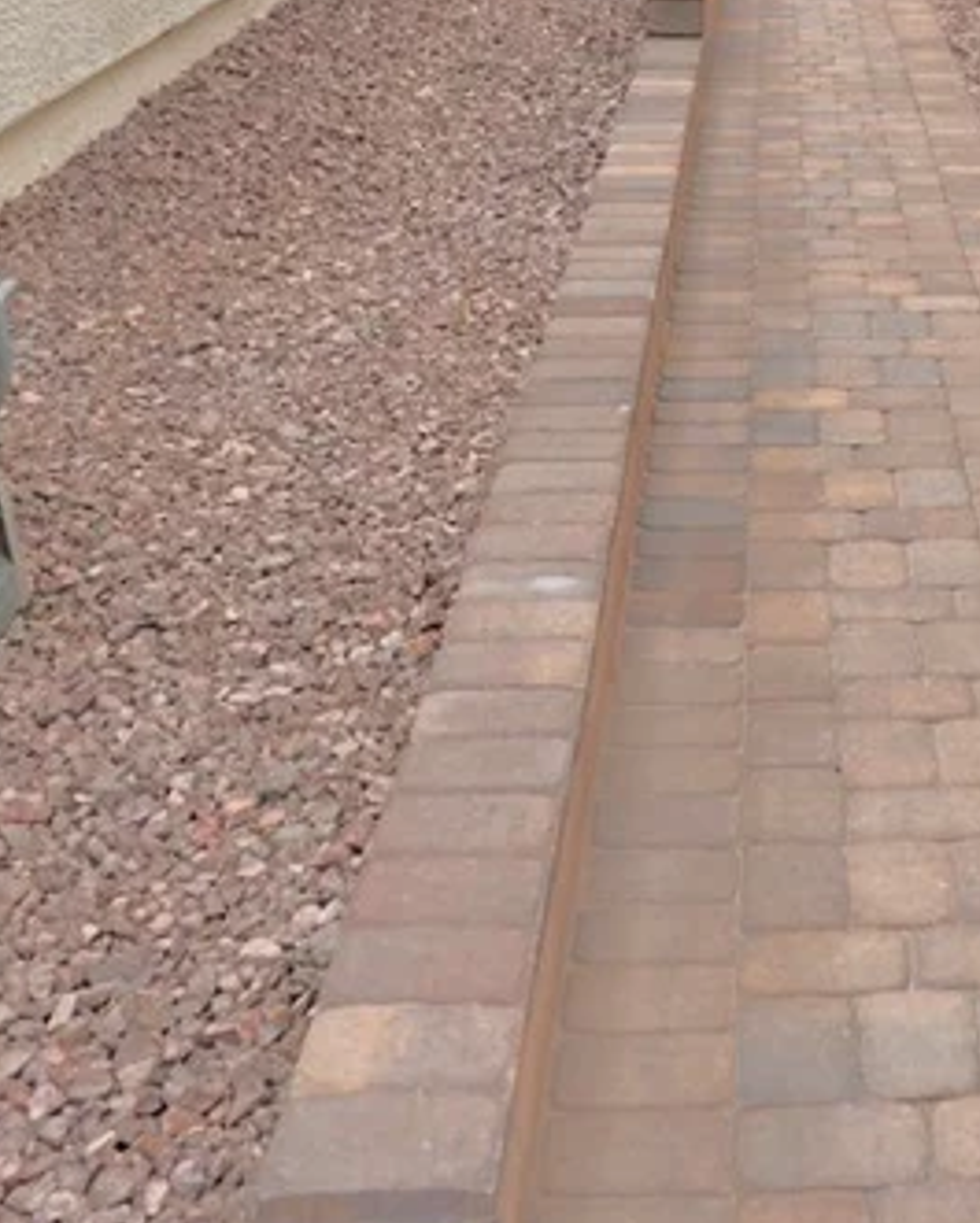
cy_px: 54
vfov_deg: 30.6
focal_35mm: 58
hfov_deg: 24.9
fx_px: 2102
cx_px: 1010
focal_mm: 20
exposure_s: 1/640
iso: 80
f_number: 4.5
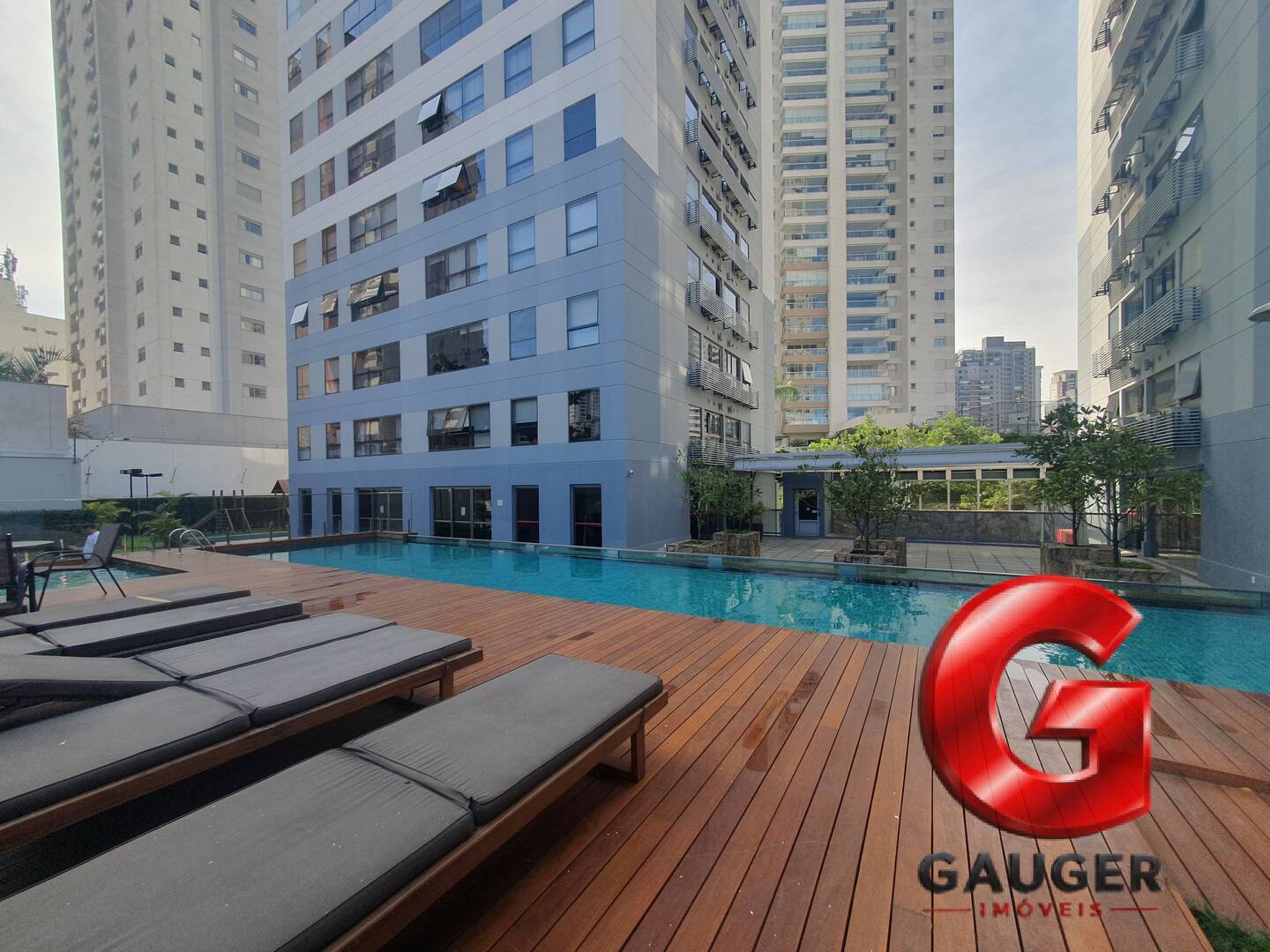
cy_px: 476
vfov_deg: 89.9
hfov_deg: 106.2
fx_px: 477
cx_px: 635
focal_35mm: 13
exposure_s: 1/416
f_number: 2.2
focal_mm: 1.8
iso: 50
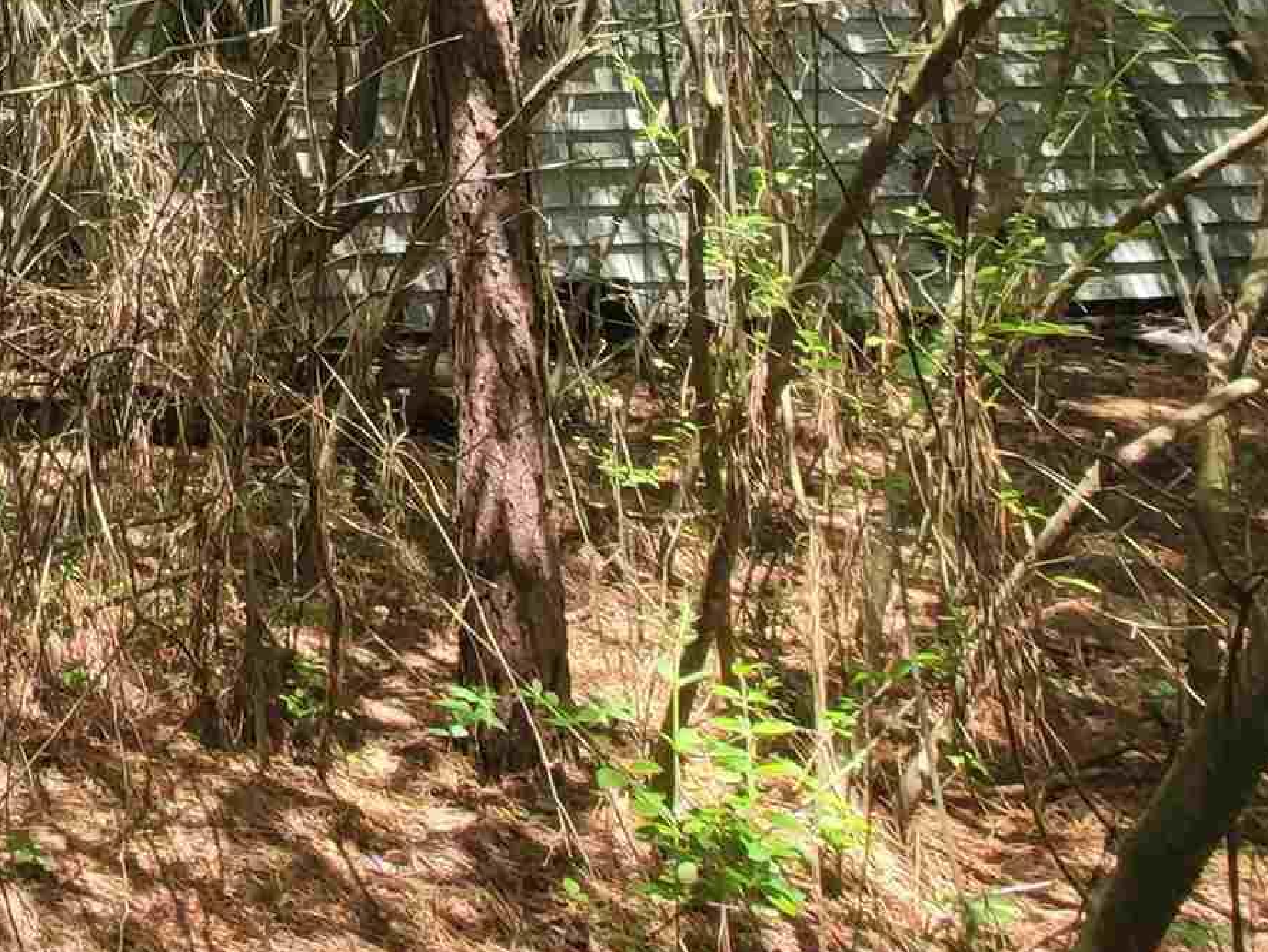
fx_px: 1649
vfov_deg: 25.7
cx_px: -532
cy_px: -403
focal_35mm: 45
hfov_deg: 29.6
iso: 64
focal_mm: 2.2
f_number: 2.2
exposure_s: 1/251
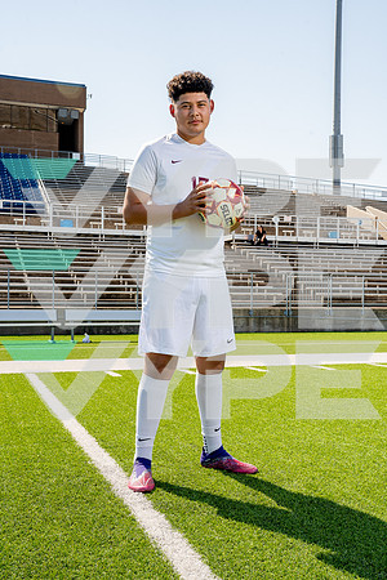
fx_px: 661
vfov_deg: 47.4
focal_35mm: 41
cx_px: 194
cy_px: 290
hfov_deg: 32.6
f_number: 11
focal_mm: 41
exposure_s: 1/250
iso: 320
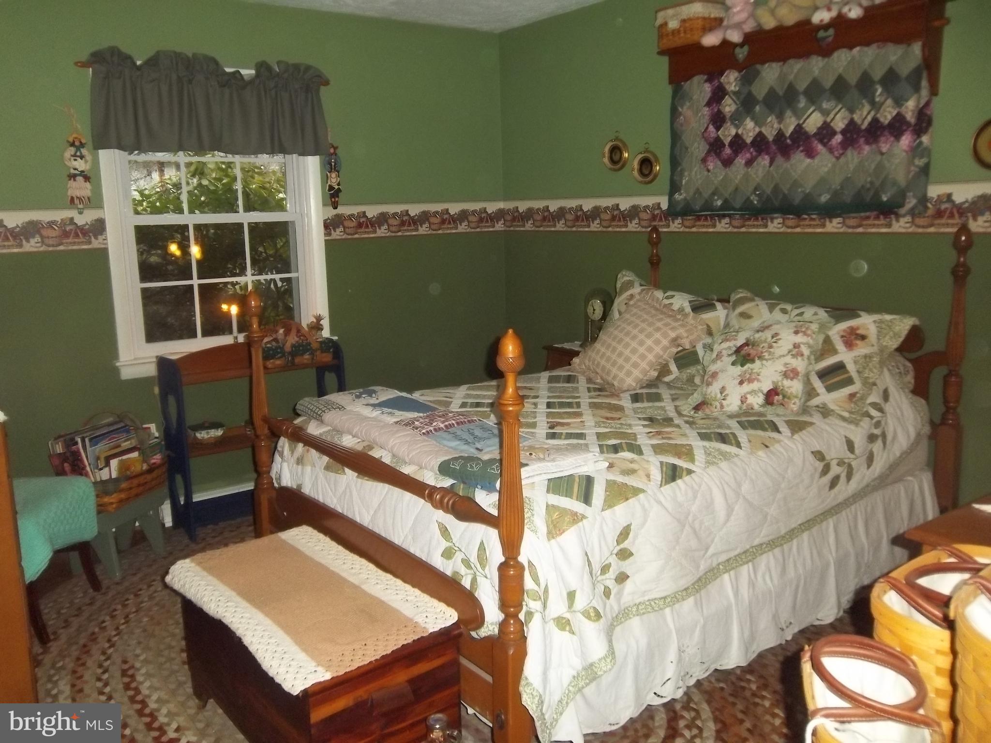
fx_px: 802
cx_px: 496
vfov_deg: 49.7
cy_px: 372
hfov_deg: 63.4
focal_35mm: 28
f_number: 3.5
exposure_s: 1/30
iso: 250
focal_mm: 5.05
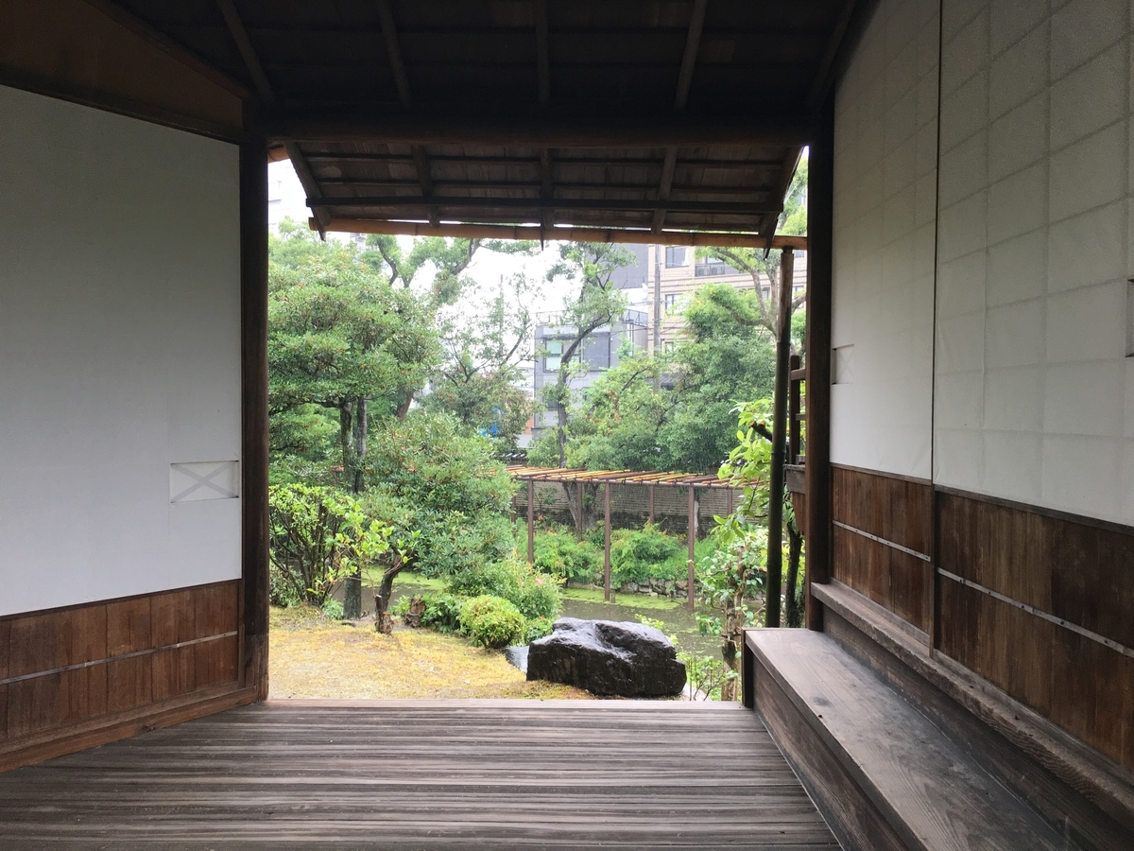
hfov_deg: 61.7
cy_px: 426
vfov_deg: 48.2
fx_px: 950
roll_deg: -0.3
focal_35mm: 29
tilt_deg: +0.8
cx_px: 567
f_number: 2.2
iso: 40
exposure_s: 1/120
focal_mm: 4.15
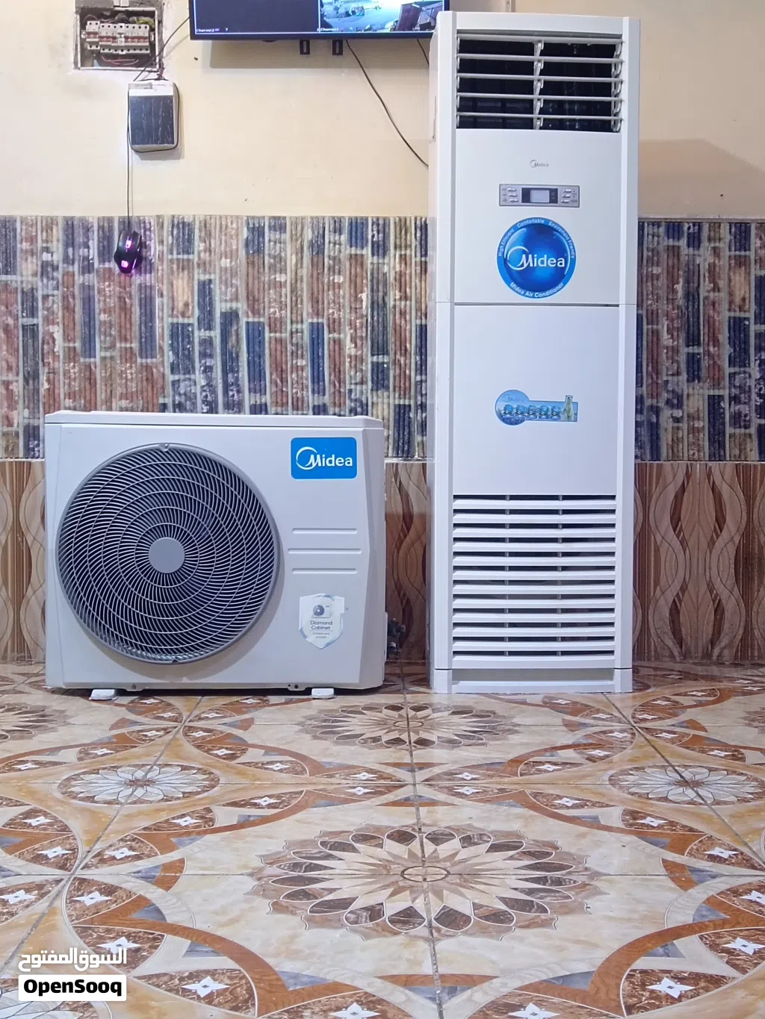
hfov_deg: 34.4
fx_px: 1237
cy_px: 510
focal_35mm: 42
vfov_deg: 44.8
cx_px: 382
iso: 1341
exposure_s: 1/30
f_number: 1.9
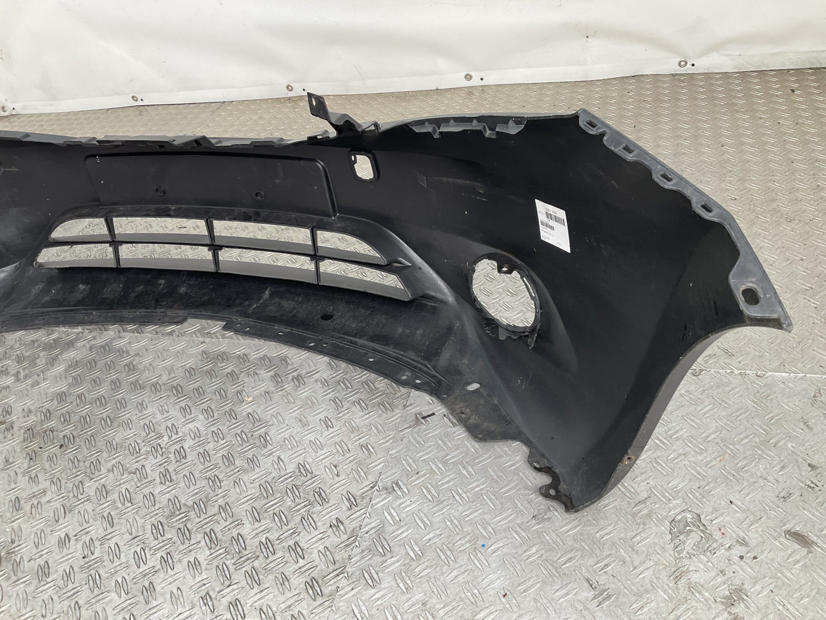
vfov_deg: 48.2
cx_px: 413
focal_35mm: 29
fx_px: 692
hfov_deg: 61.7
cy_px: 310
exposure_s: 1/100
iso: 20
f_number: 1.8
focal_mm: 3
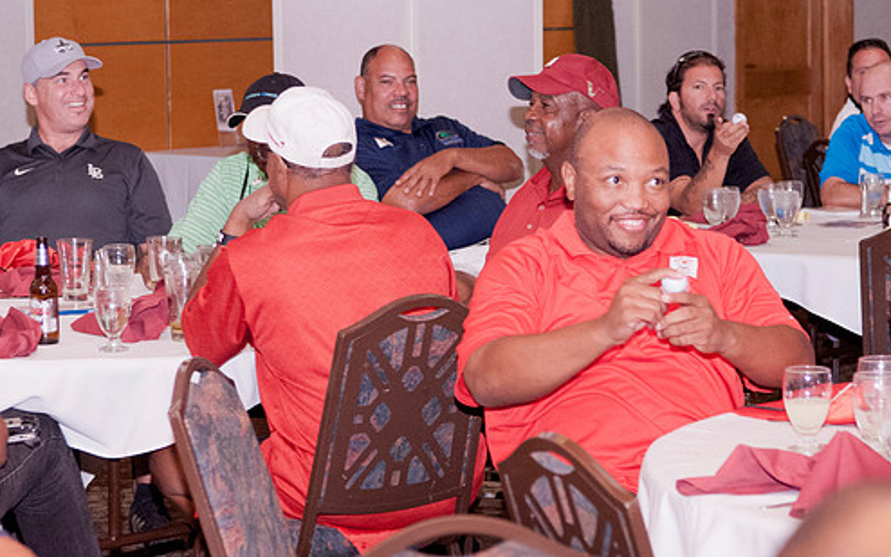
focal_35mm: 122
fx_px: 2963
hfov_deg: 17.1
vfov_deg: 10.7
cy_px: 273
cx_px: 549
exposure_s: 1/100
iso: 1250
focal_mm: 55
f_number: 4
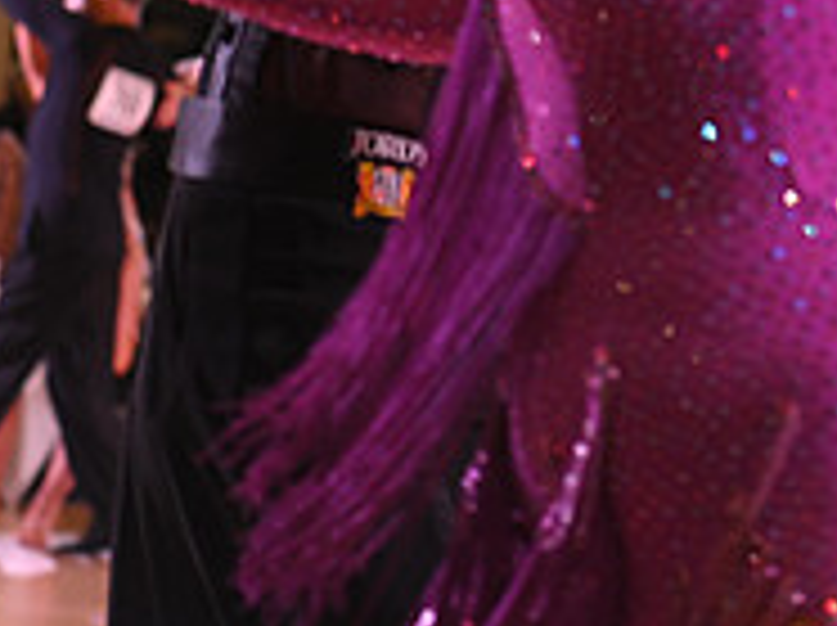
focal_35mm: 210
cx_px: 630
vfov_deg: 7.0
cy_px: -191
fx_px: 5071
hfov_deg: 9.4
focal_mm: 70
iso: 1600
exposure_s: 1/200
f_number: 4.5
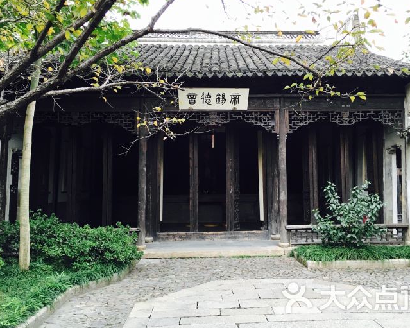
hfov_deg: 57.1
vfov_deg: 47.1
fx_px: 376
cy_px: 163
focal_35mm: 31
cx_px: 218
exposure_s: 1/33
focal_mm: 4.15
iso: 40
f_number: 2.2
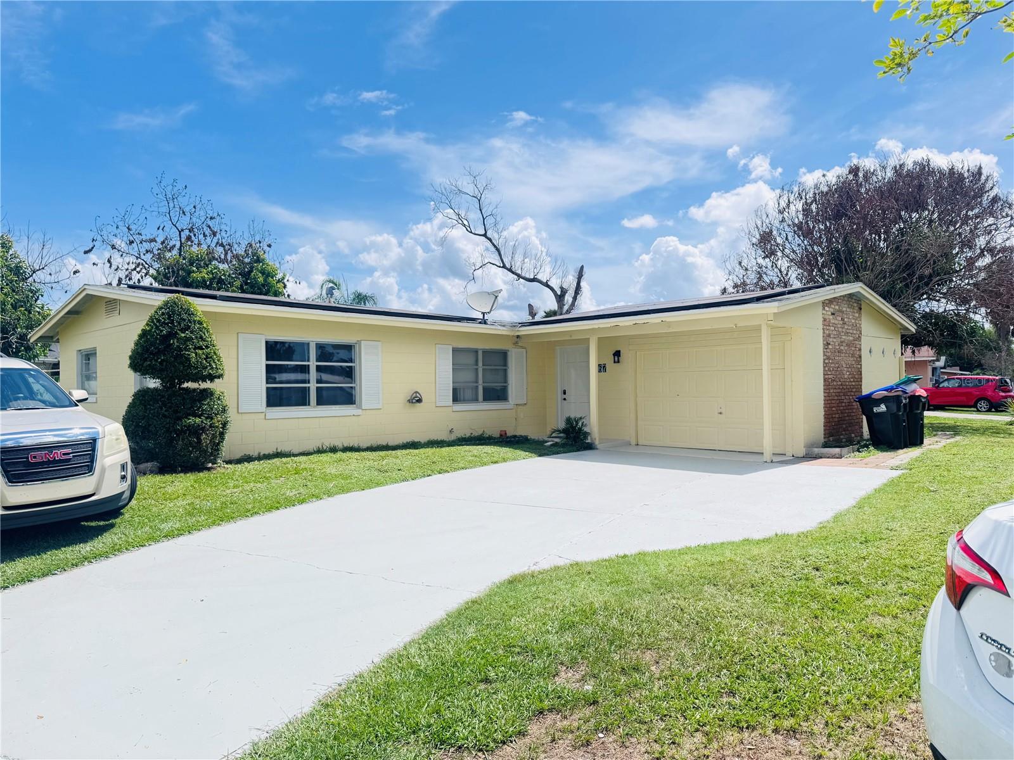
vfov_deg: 56.8
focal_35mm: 24
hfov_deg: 71.6
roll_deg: +0.4
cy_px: 380
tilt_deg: +1.9
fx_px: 703
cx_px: 507
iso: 80
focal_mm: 6.76
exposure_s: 1/3802
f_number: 1.78
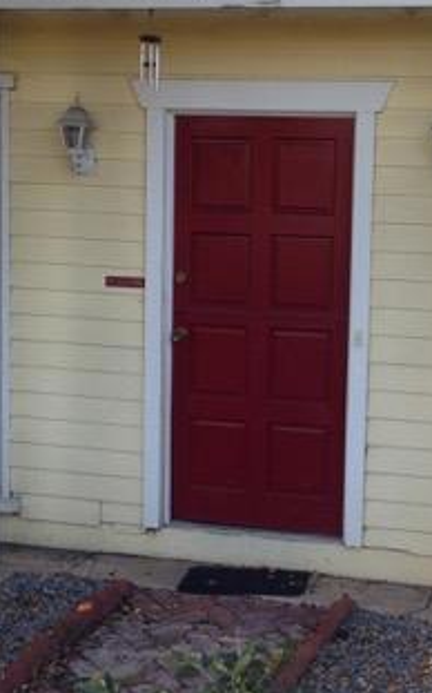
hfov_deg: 18.0
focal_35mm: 72
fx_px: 1358
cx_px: 316
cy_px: 305
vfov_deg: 28.6
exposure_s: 1/120
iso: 50
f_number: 2.4
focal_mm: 4.12
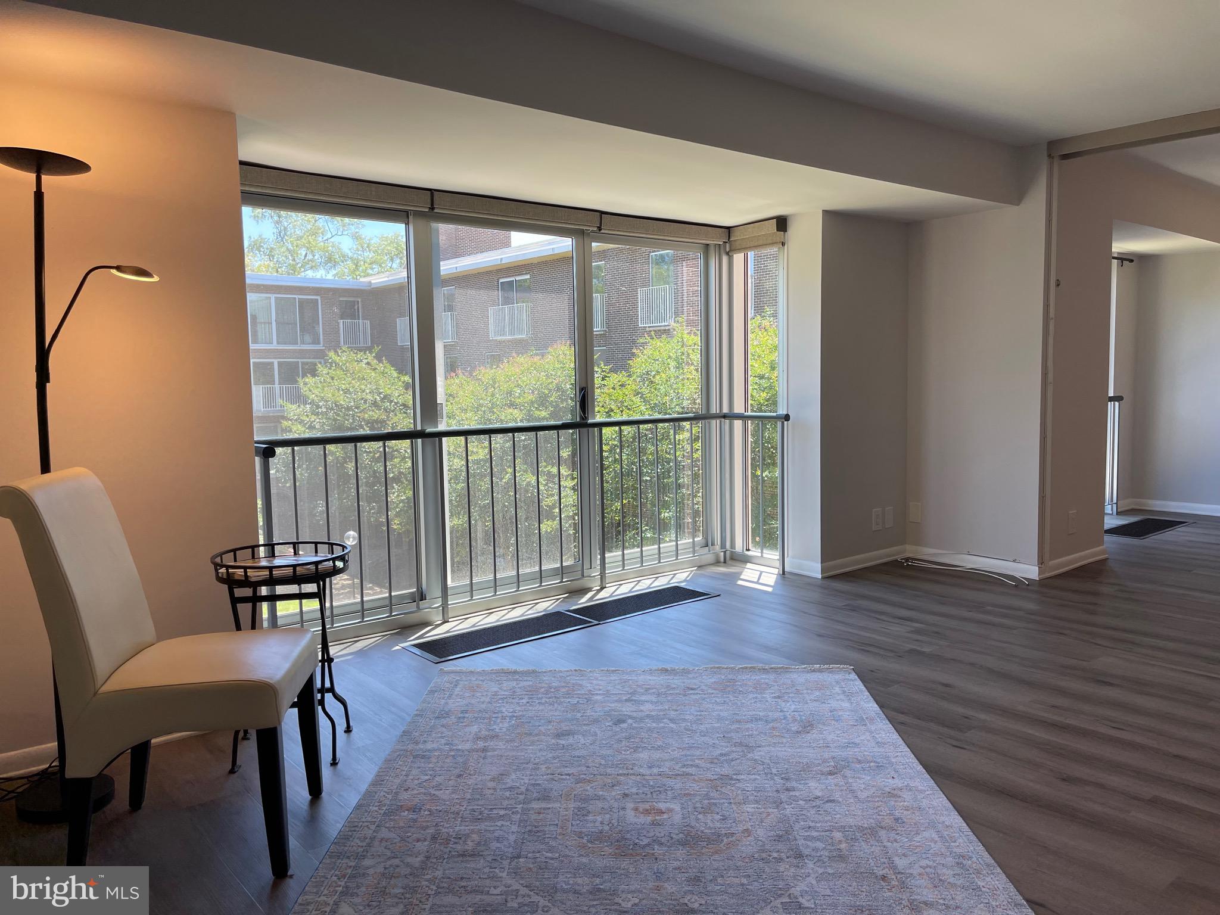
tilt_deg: -5.4
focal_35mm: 25
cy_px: 458
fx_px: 881
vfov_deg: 54.9
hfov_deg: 69.4
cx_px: 610
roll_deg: +0.4
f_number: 1.6
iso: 32
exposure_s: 1/209
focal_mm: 5.1
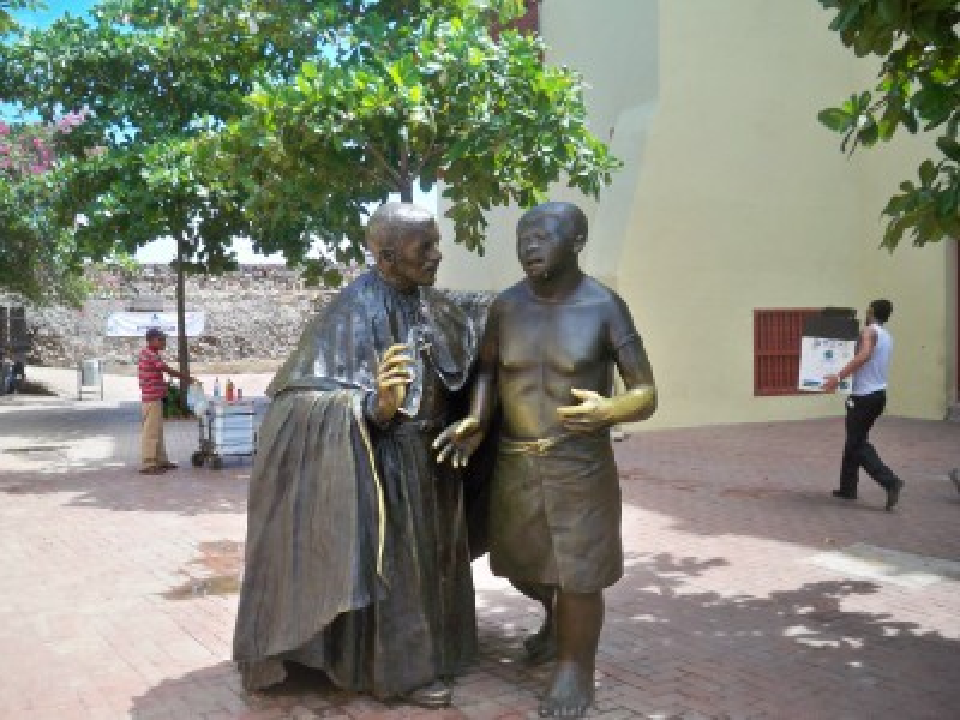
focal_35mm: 35
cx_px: 480
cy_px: 360
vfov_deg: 40.7
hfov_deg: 52.6
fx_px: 971
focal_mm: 6.3
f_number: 3.1
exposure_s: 1/320
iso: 80
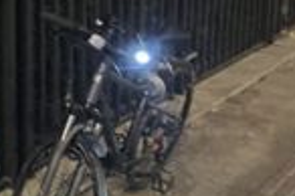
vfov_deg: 18.5
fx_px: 589
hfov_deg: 25.4
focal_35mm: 72
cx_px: -55
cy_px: 8
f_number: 2.2
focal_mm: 2.71
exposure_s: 1/17
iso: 1000
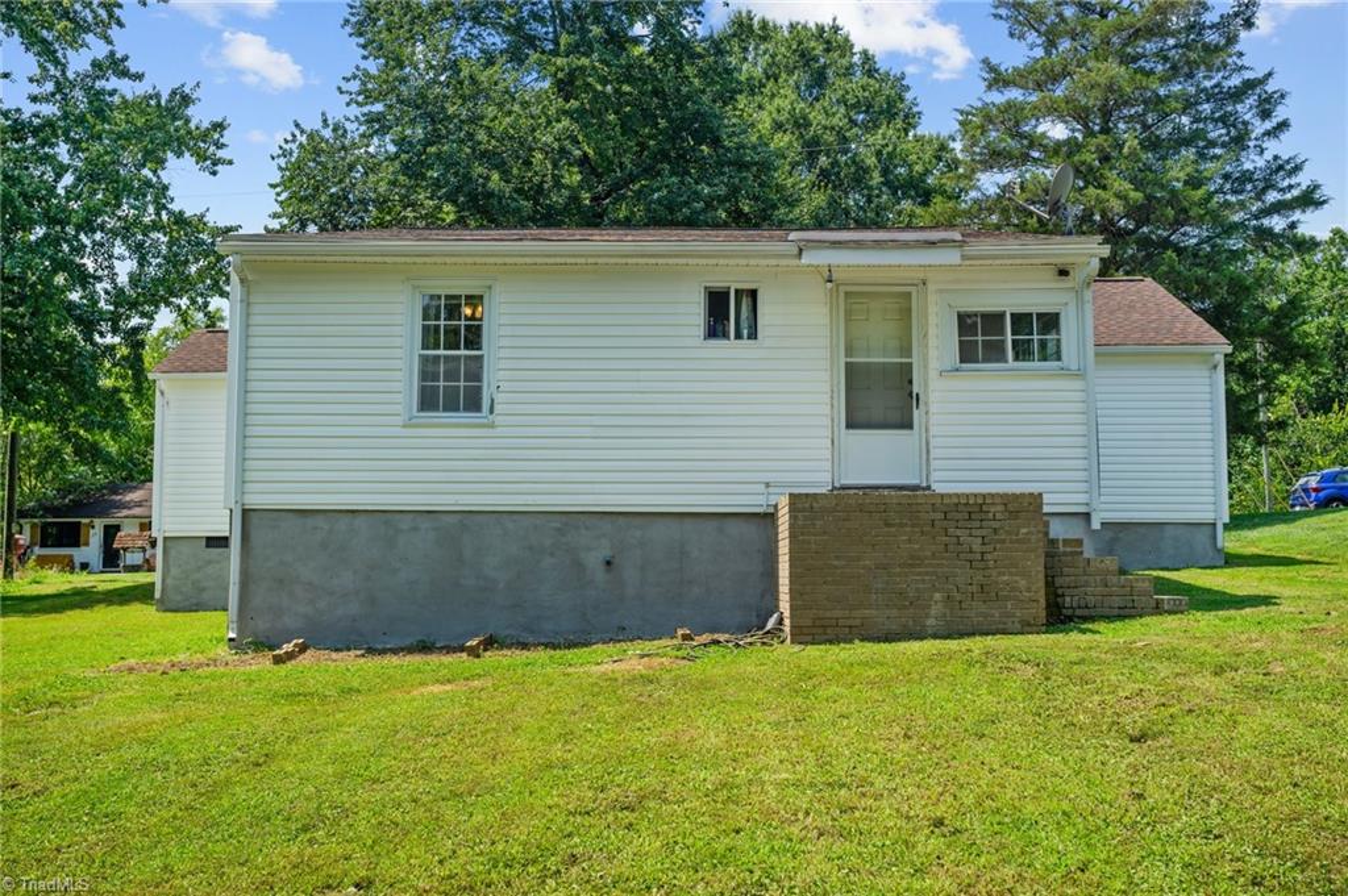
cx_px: 674
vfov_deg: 35.0
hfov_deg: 50.7
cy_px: 448
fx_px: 1422
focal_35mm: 38
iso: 200
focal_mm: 38
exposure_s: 1/250
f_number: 8
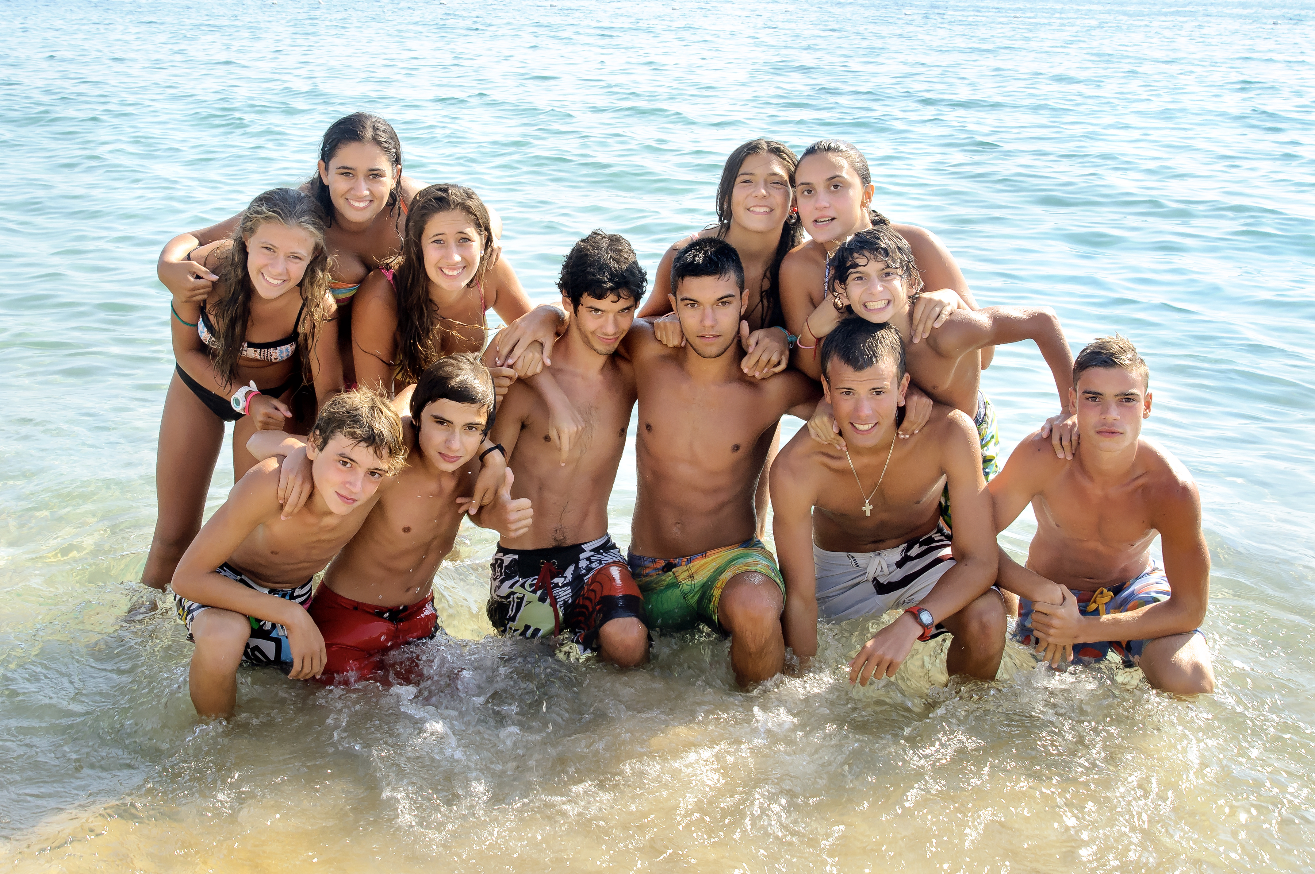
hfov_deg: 46.4
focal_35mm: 42
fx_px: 1532
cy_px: 437
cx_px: 658
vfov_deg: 31.8
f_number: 9
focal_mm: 28
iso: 200
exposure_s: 1/125
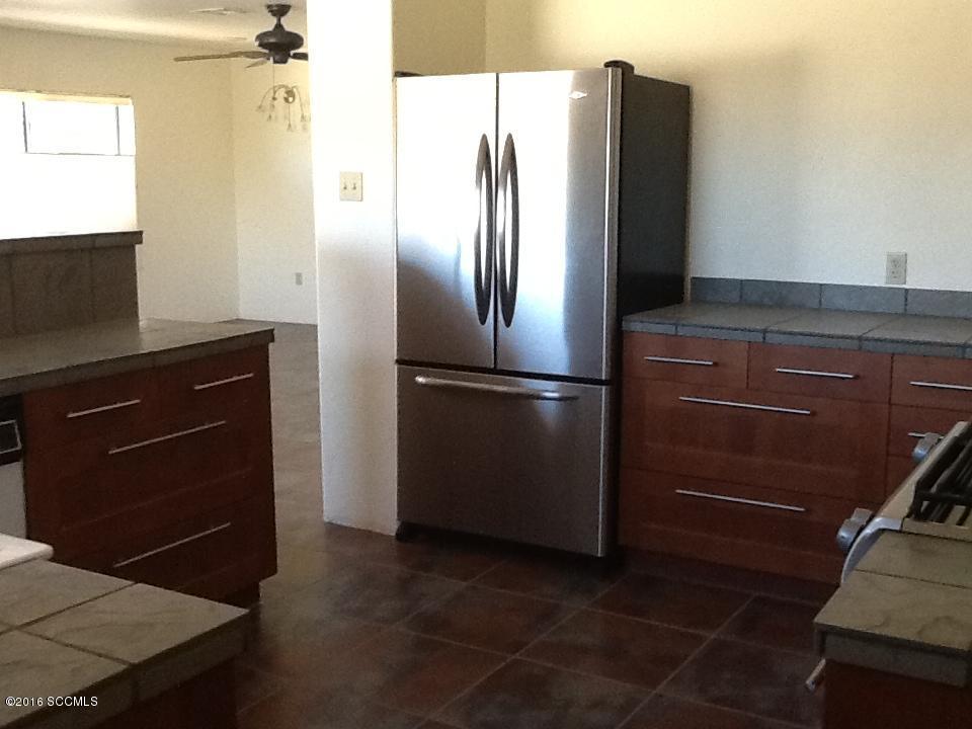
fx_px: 1235
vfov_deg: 32.9
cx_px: 486
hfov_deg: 42.9
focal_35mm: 44
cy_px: 364
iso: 160
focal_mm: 2.03
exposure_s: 1/30
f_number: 2.4
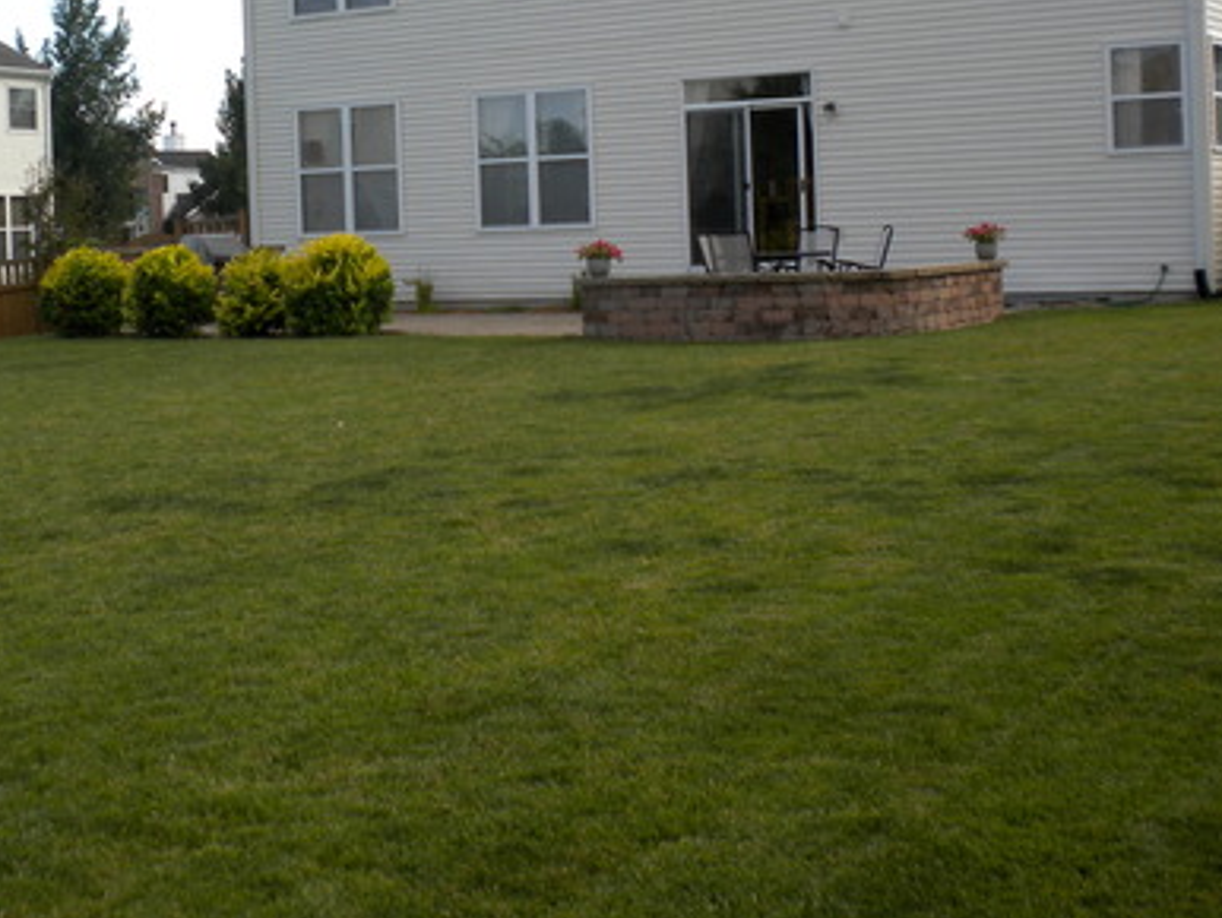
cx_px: 535
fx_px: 2049
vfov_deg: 25.1
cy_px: 285
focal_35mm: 58
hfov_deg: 33.2
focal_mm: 6.3
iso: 80
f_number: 4.6
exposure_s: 1/323
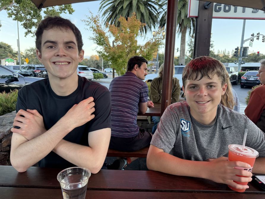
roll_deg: -0.9
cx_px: 132
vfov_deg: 56.8
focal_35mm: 24
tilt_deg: -8.3
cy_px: 100
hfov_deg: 71.6
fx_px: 184
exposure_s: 1/156
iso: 200
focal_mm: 6.76
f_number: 1.78
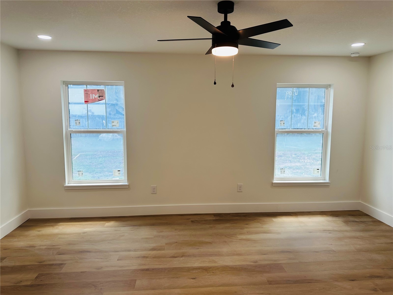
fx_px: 272
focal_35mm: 24
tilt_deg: -6.4
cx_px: 196
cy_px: 148
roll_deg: -0.9
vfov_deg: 56.8
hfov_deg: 71.6
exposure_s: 1/120
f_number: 1.78
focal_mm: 6.86
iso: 64
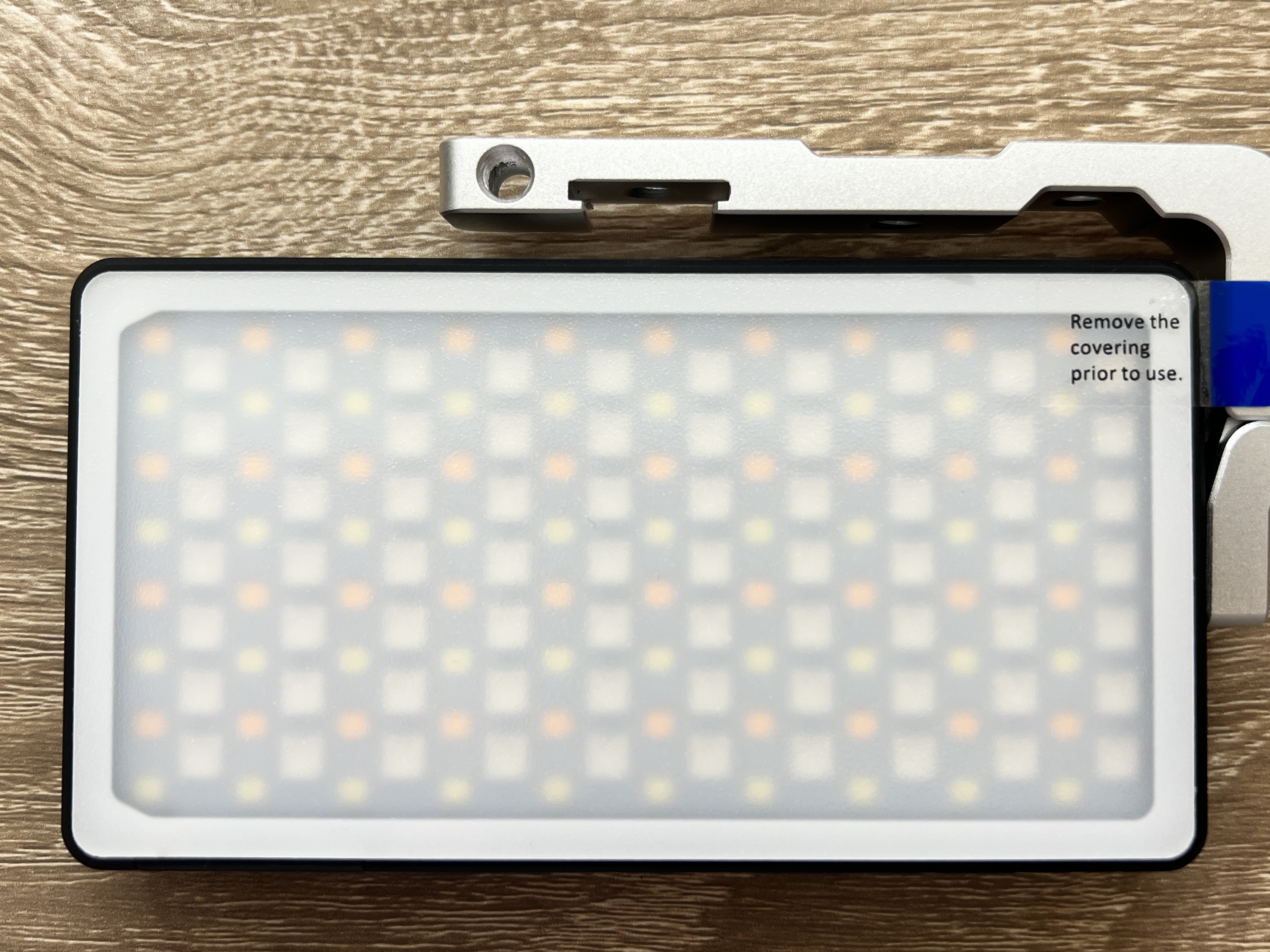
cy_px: 457
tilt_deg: -87.2
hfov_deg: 55.3
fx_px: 1211
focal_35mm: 33
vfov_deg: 42.9
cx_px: 680
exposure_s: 1/100
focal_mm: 5.7
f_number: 1.5
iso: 80
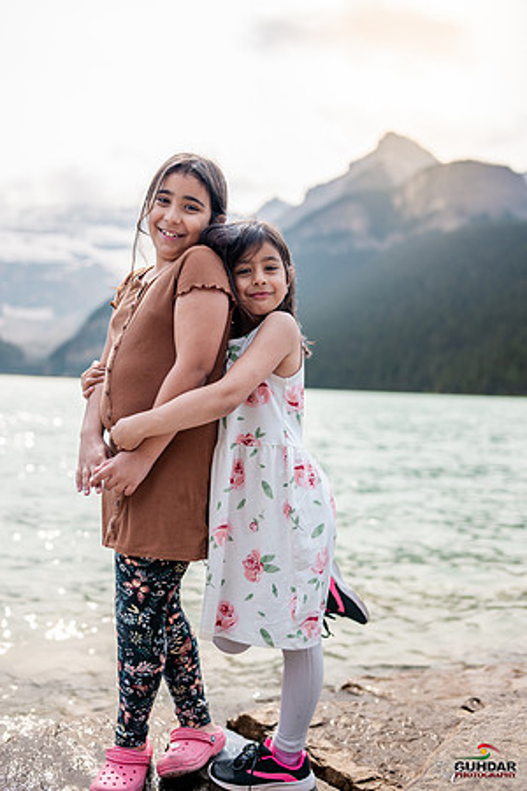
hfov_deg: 37.9
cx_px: 264
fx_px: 768
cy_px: 396
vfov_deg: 54.4
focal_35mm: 35
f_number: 2
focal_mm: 35
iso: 200
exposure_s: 1/4000
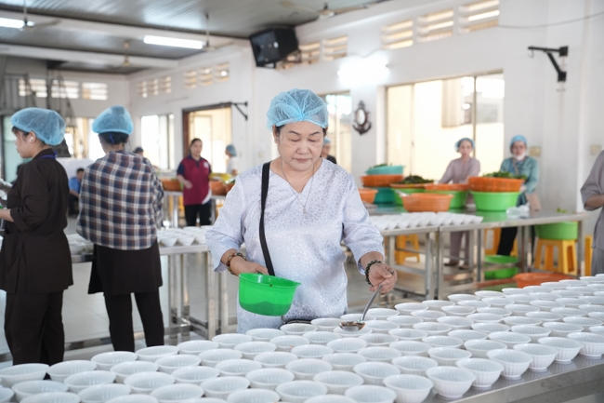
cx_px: 302
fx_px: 704
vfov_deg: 31.9
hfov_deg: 46.4
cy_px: 202
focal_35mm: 42
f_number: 2.8
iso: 2500
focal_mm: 42
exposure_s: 1/200
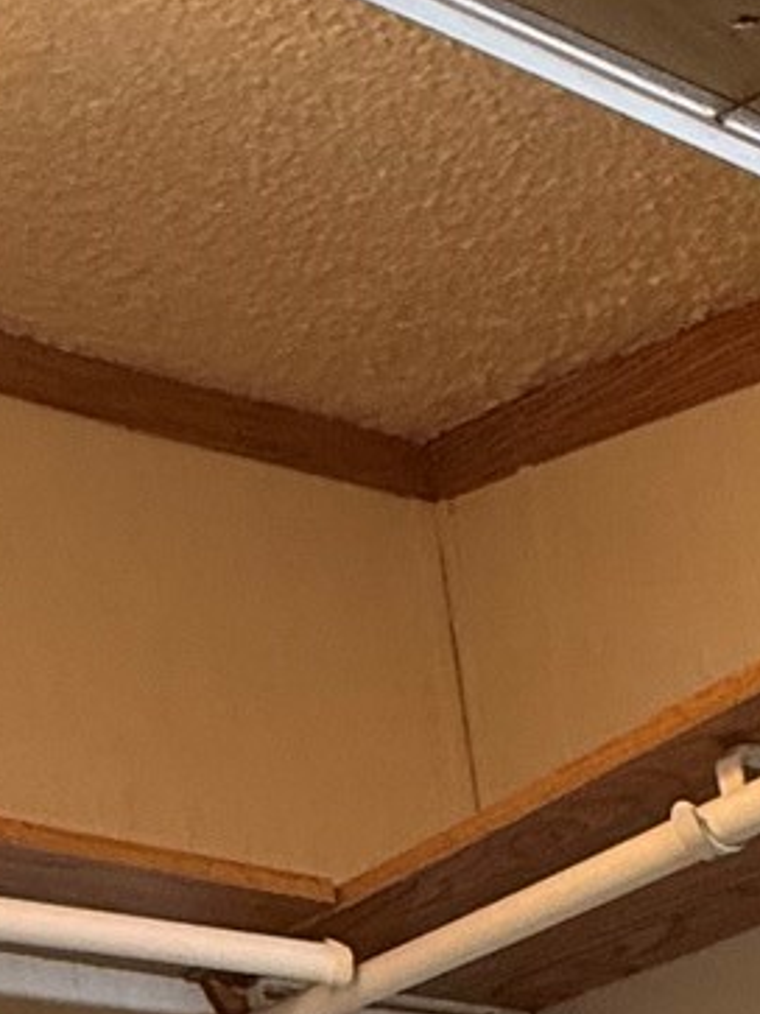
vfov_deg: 16.2
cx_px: 1344
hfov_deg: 16.0
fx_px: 2314
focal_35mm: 79
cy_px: 2235
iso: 250
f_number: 2.2
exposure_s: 1/120
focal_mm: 2.22
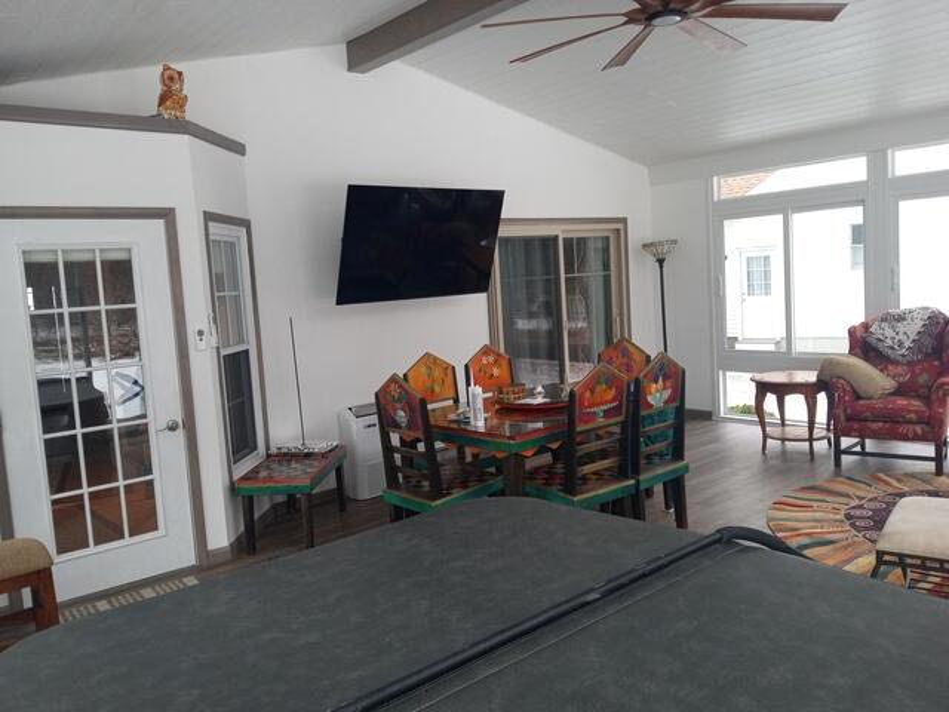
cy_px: 356
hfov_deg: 63.4
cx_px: 474
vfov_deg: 49.7
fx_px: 768
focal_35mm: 28
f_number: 2.2
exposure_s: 1/60
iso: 191
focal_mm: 3.71
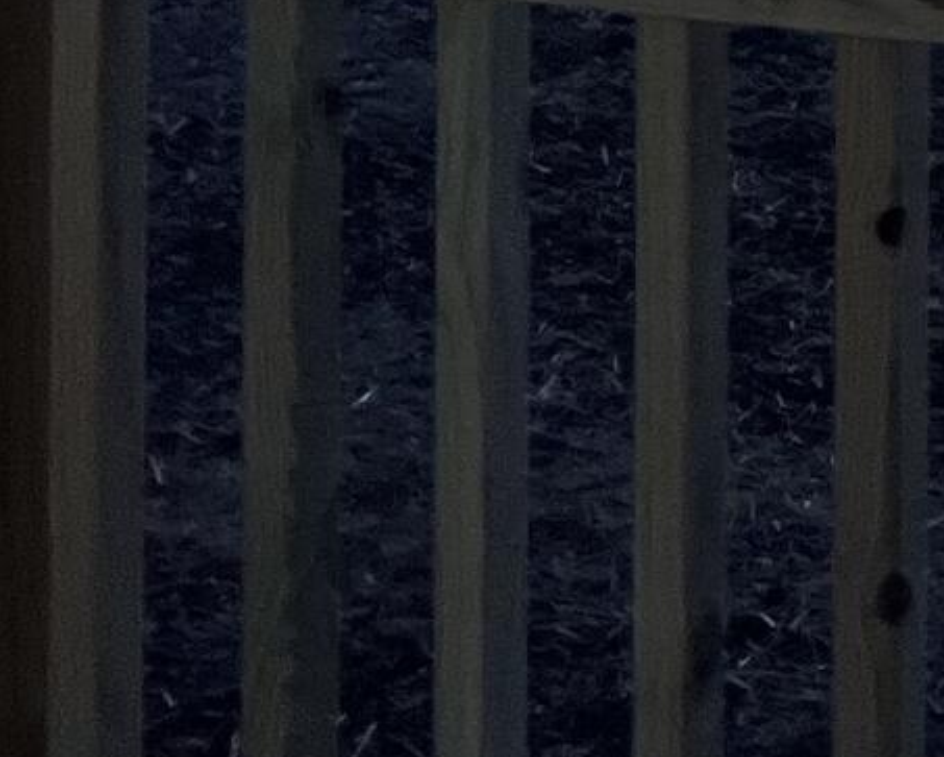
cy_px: -1337
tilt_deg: -4.0
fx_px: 4697
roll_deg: -1.8
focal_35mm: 168
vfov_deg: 8.1
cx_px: 2586
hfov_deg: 9.6
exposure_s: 1/60
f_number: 1.5
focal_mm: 5.7
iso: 64
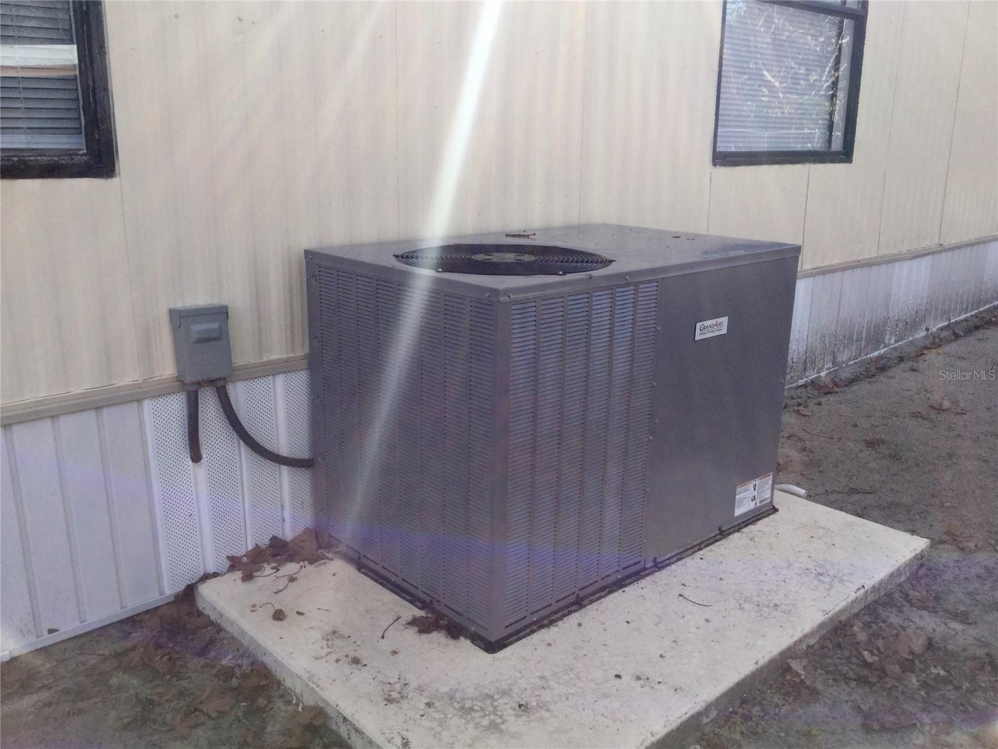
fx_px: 894
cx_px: 499
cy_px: 374
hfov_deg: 58.4
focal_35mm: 31
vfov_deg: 45.4
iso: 25
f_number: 2.4
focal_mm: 3.3
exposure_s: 1/529
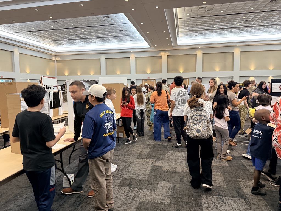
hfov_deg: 71.6
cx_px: 140
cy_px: 106
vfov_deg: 56.8
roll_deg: -0.8
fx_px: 195
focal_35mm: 24
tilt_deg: -4.8
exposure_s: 1/60
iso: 320
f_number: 1.78
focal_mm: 6.76
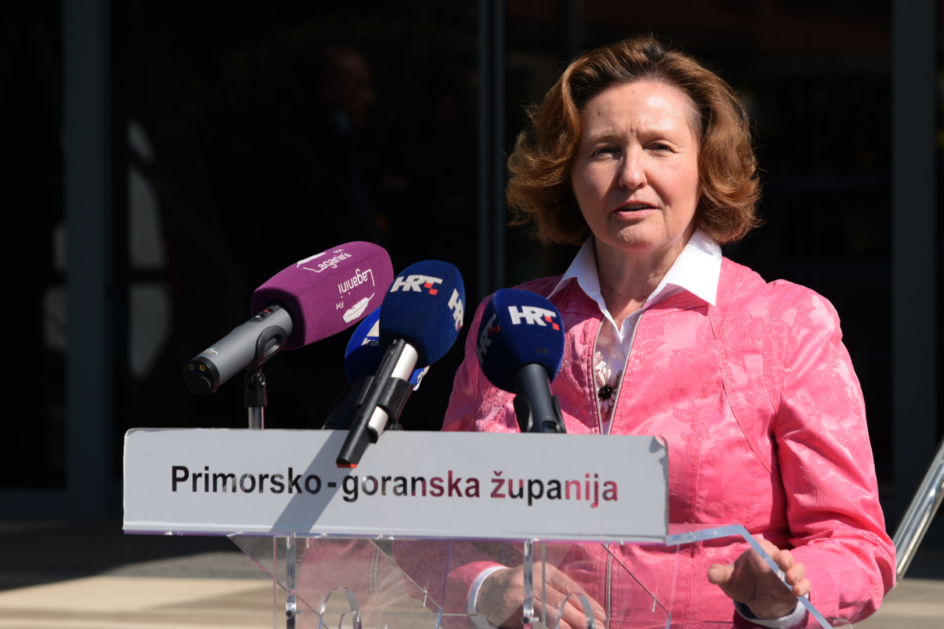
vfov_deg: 6.8
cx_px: 472
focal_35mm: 202
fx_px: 5310
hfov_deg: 10.2
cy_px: 314
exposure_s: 1/500
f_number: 7.1
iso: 100
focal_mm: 135
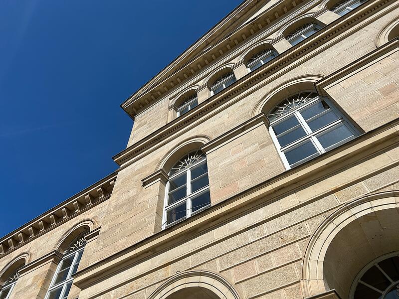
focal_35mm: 26
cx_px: 200
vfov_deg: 53.1
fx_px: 300
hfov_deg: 67.3
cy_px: 150
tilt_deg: +52.5
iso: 50
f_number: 1.5
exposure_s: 1/6579
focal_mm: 5.7
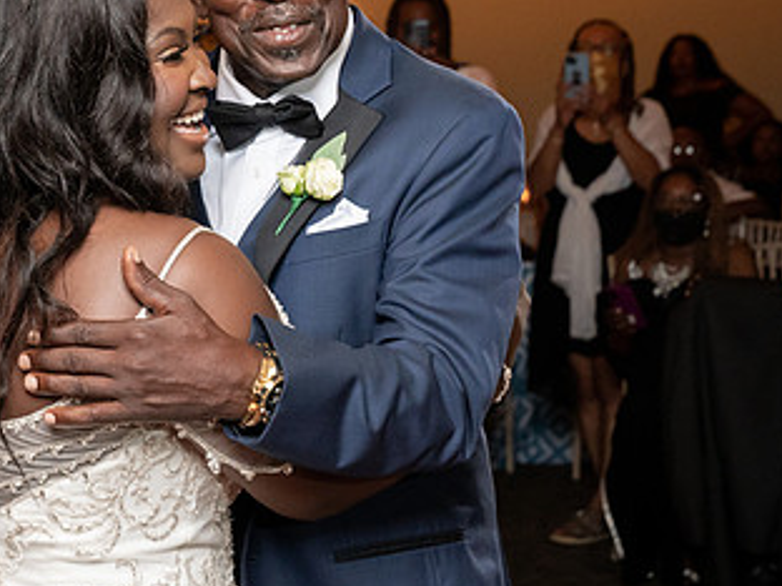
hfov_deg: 18.7
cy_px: 232
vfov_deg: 14.2
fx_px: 2349
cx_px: 115
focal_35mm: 104
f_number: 5.6
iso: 4000
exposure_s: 1/200
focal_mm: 55
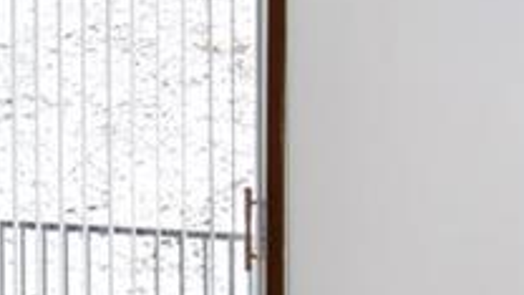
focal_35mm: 93
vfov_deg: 13.0
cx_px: -247
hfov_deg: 20.0
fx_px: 1292
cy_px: 237
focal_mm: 12
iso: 360
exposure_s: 1/60
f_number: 4
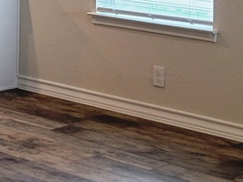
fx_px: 989
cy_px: -117
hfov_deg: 13.5
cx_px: -82
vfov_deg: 10.1
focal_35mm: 141
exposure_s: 1/119
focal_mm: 5.4
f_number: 1.8
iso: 125
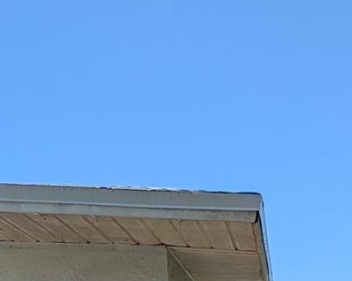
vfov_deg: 21.0
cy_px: 513
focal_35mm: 47
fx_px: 489
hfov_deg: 36.4
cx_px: 333
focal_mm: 2.23
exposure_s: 1/1058
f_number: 1.95
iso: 39
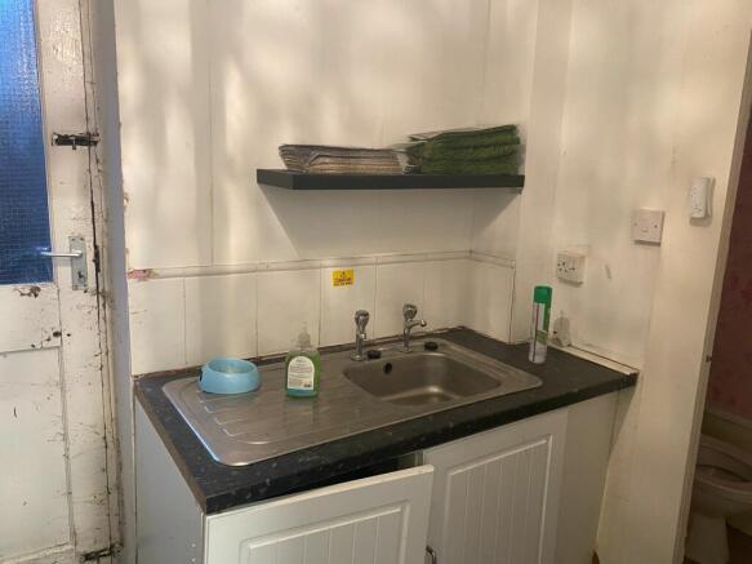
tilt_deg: -8.9
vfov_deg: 53.0
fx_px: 565
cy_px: 282
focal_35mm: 26
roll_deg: -2.2
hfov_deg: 67.3
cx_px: 376
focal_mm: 4.25
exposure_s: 1/50
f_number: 1.8
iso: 320
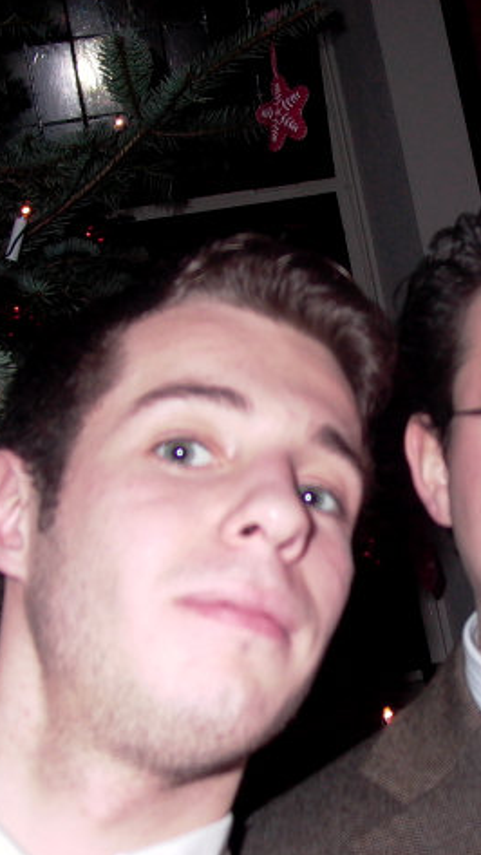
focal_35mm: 56
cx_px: 365
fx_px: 1270
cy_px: 427
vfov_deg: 37.2
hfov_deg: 21.3
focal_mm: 8.19
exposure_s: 1/64.2
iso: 100
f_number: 2.13
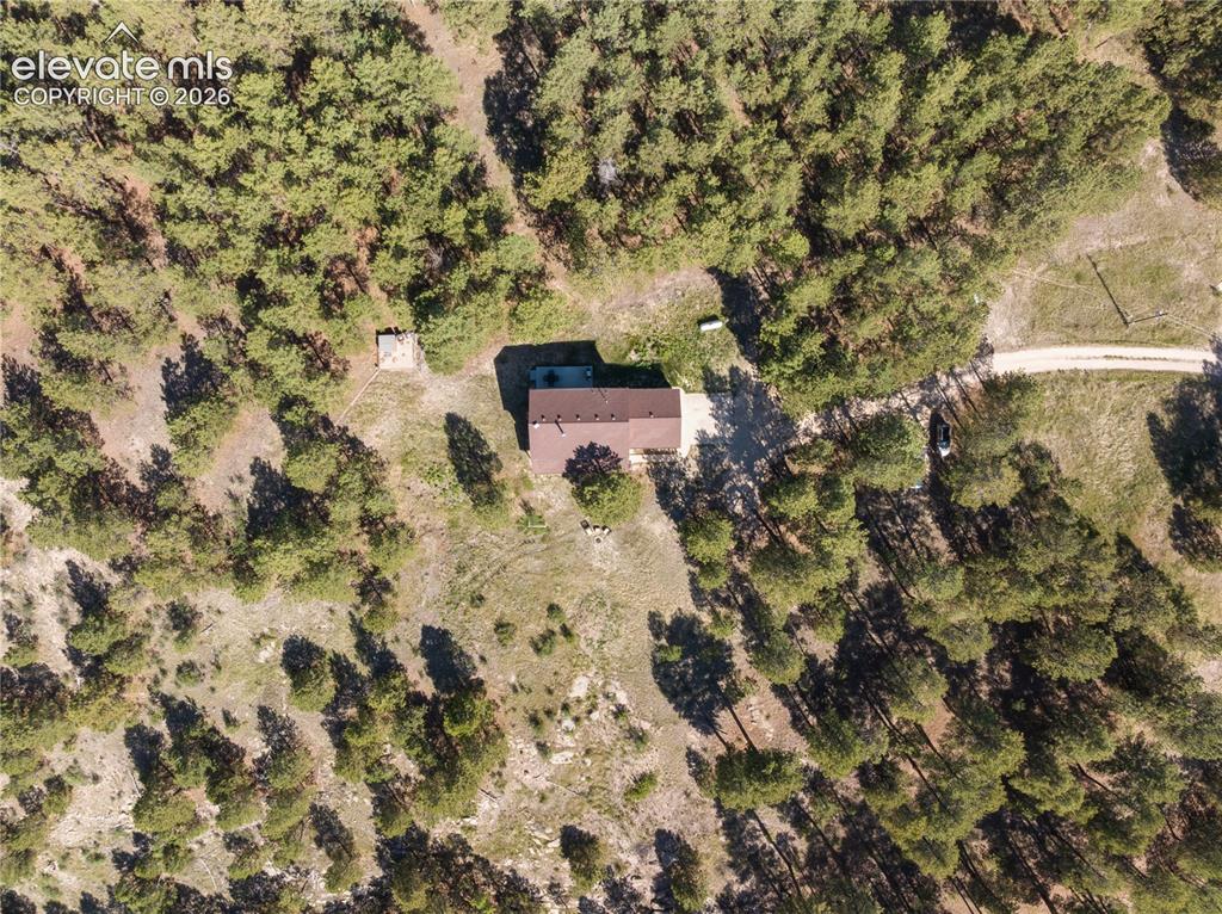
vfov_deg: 56.7
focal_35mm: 24
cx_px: 611
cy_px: 457
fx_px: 846
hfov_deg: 71.6
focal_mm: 12.29
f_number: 10
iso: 100
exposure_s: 1/60
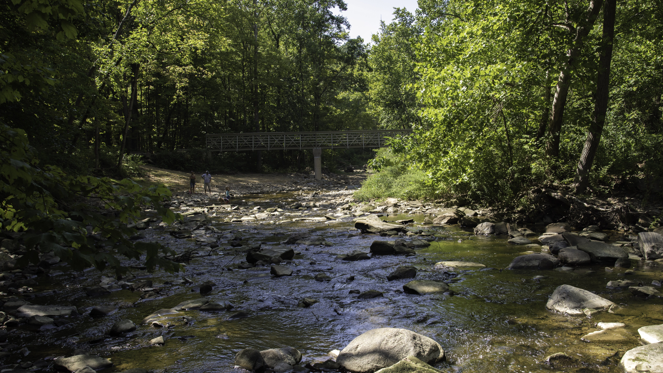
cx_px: 343
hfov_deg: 54.0
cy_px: 223
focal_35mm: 37
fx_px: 650
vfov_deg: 31.9
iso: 400
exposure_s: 1/320
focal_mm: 30
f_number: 6.3
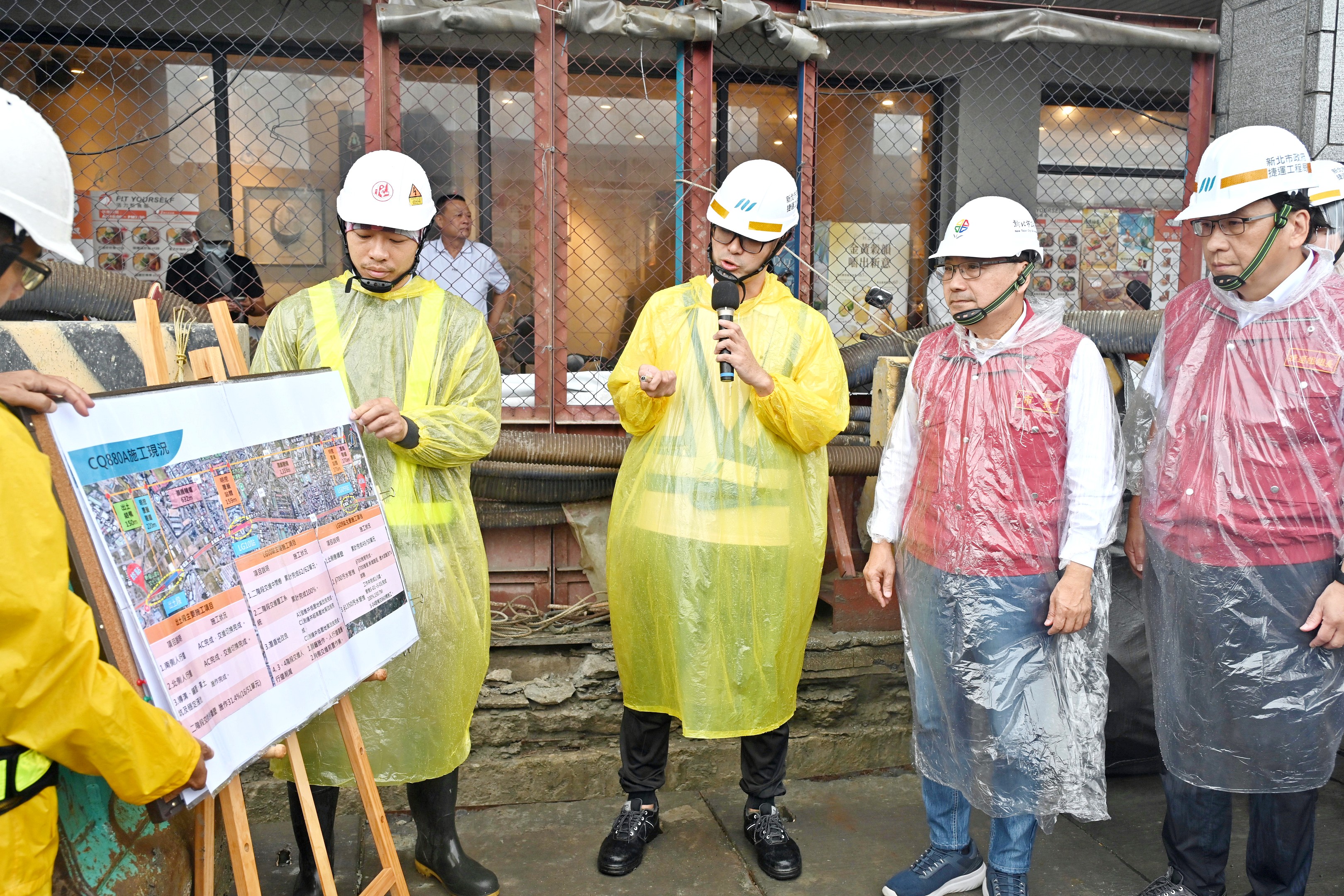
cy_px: 448
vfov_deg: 43.0
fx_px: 1139
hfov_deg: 61.1
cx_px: 672
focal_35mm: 30
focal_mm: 30.5
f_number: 5
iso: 320
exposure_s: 1/125
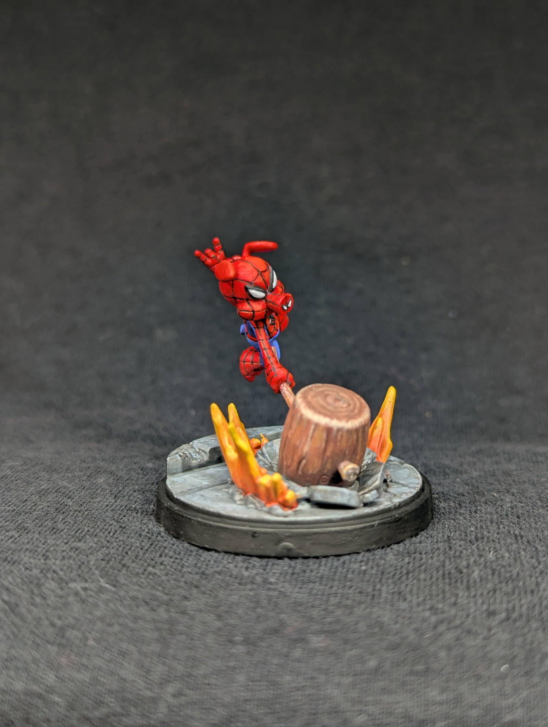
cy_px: 364
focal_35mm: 48
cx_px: 274
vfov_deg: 39.6
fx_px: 1011
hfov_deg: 30.3
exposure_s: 1/49.6
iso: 34
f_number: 1.85
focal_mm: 6.81
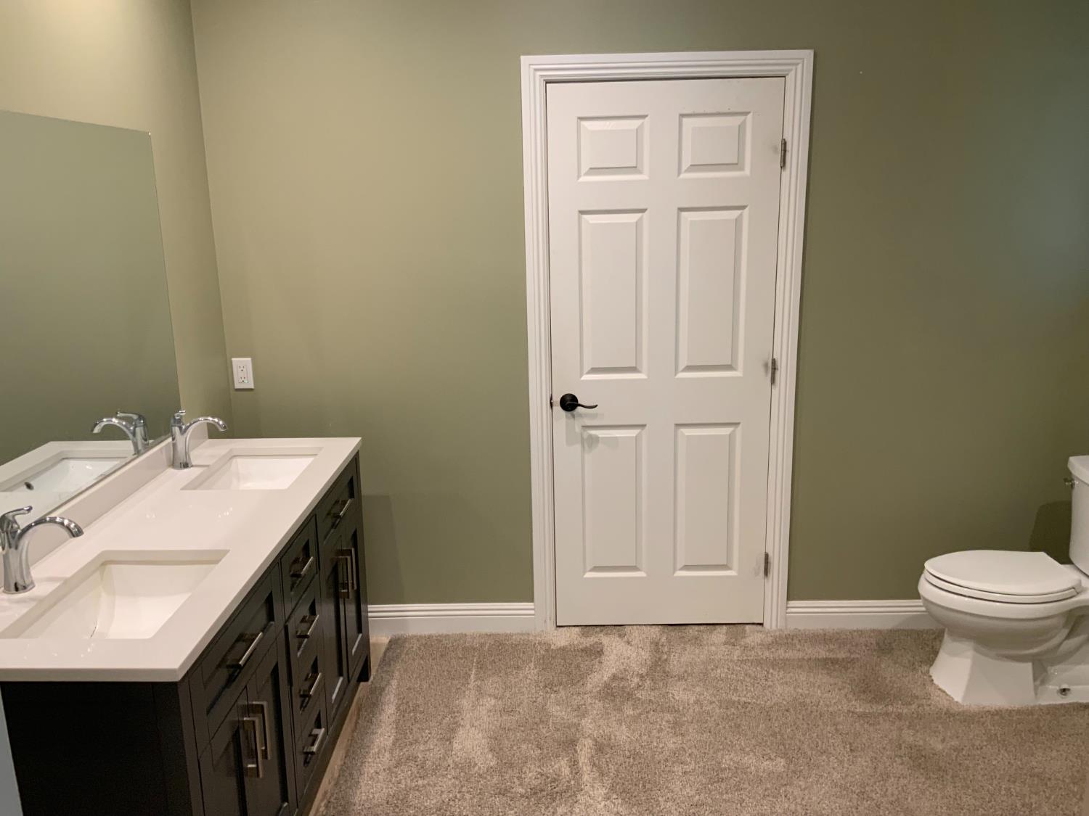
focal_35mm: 29
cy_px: 408
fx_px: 912
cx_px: 544
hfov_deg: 61.7
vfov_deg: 48.2
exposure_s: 1/60
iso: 80
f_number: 1.8
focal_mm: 3
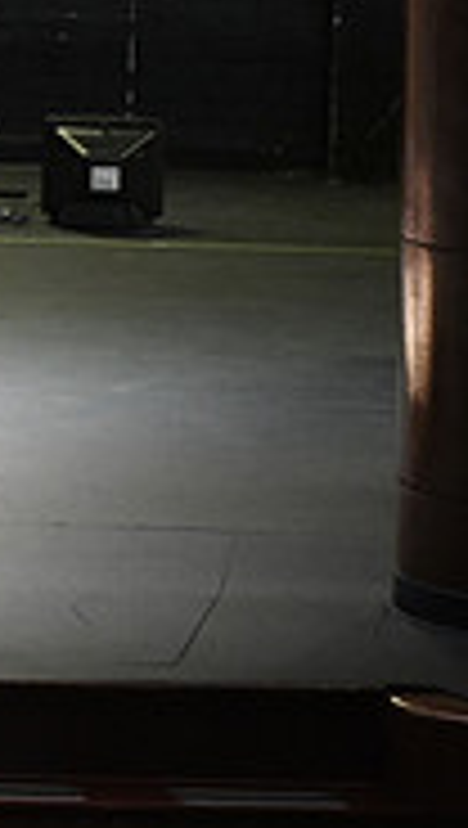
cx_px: -814
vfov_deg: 3.3
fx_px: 14507
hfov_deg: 1.8
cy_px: -34
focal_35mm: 660
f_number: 2.8
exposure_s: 1/320
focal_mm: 200
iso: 10000
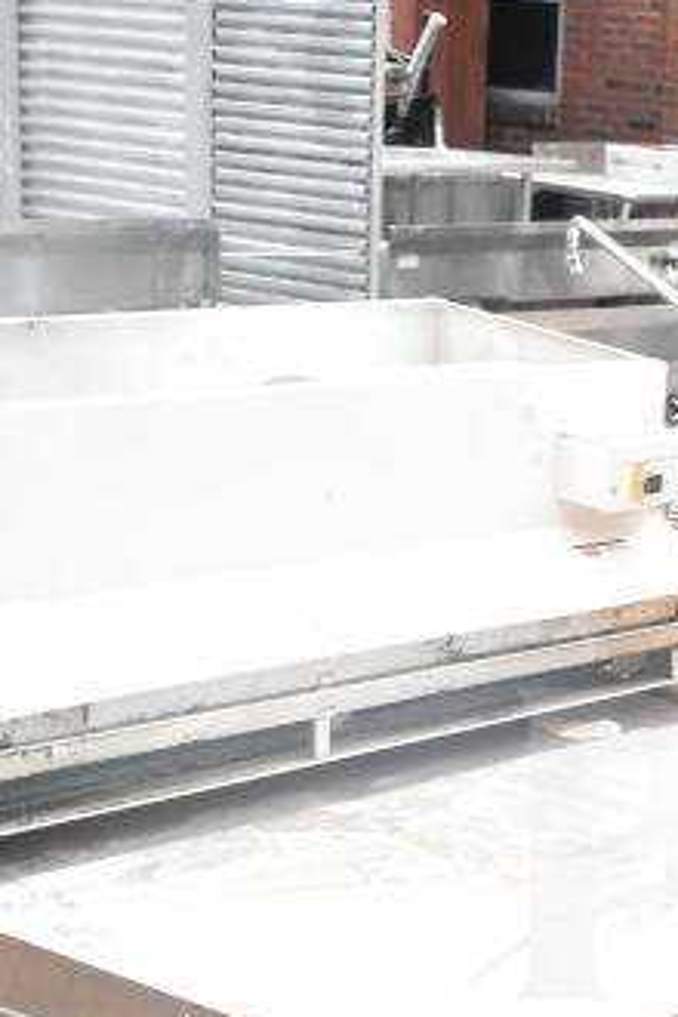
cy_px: 931
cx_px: 792
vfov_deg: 23.8
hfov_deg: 15.9
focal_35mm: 83
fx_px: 2345
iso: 1600
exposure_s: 1/4000
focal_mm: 20
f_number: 3.8
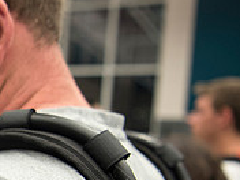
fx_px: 527
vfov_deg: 18.4
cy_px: 213
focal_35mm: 76
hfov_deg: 21.6
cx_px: -119
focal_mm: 24
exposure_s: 1/160
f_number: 2.8
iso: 1250
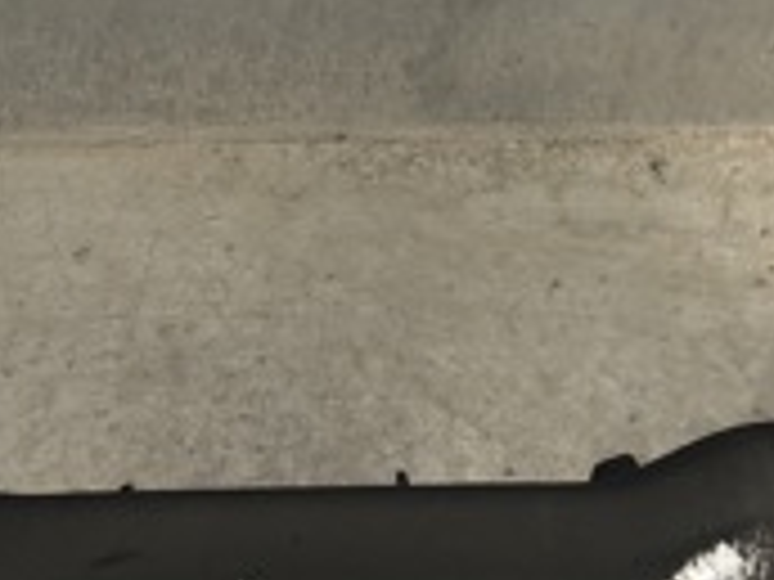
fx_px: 2325
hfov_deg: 18.9
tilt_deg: -46.7
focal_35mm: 104
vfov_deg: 14.0
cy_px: 16
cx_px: 270
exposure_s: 1/241
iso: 20
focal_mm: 4
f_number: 1.8
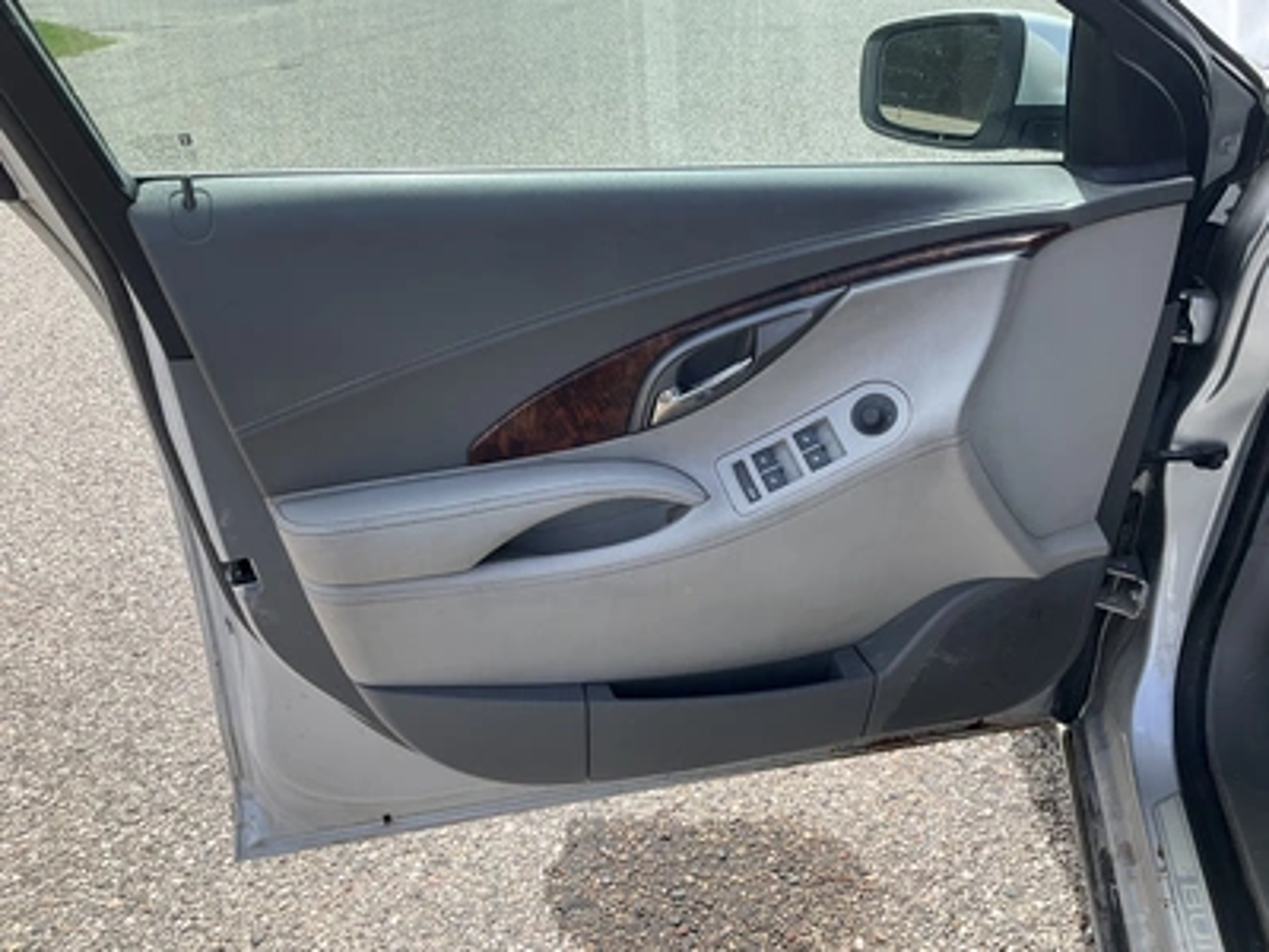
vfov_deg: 48.2
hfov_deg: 61.7
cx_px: 634
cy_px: 476
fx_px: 1063
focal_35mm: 29
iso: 25
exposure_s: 1/599
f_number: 1.8
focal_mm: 3
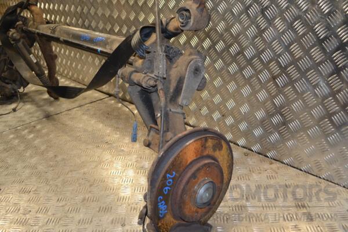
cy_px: 116
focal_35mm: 33
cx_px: 174
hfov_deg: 57.2
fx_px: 319
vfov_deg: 40.0
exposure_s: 1/125
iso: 280
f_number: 4
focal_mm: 22
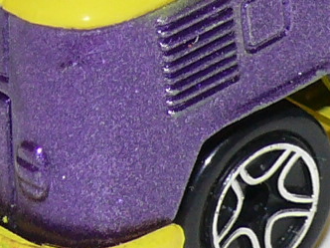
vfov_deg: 3.0
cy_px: -175
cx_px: 332
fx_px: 4681
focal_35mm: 491
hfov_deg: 4.0
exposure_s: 1/30
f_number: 4
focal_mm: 13.4
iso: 100
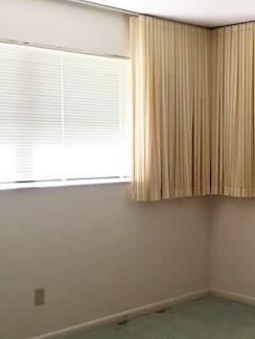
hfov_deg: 24.8
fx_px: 559
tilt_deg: -3.0
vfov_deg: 33.8
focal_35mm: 57
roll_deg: +1.1
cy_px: 173
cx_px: 236
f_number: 2.2
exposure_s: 1/30
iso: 40
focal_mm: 4.15
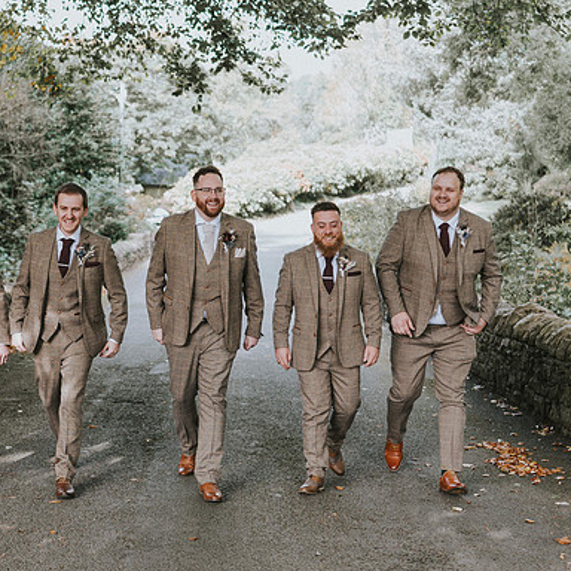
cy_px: 282
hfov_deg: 25.6
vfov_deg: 25.7
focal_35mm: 67
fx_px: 1250
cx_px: 202
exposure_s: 1/800
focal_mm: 35
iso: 400
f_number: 2
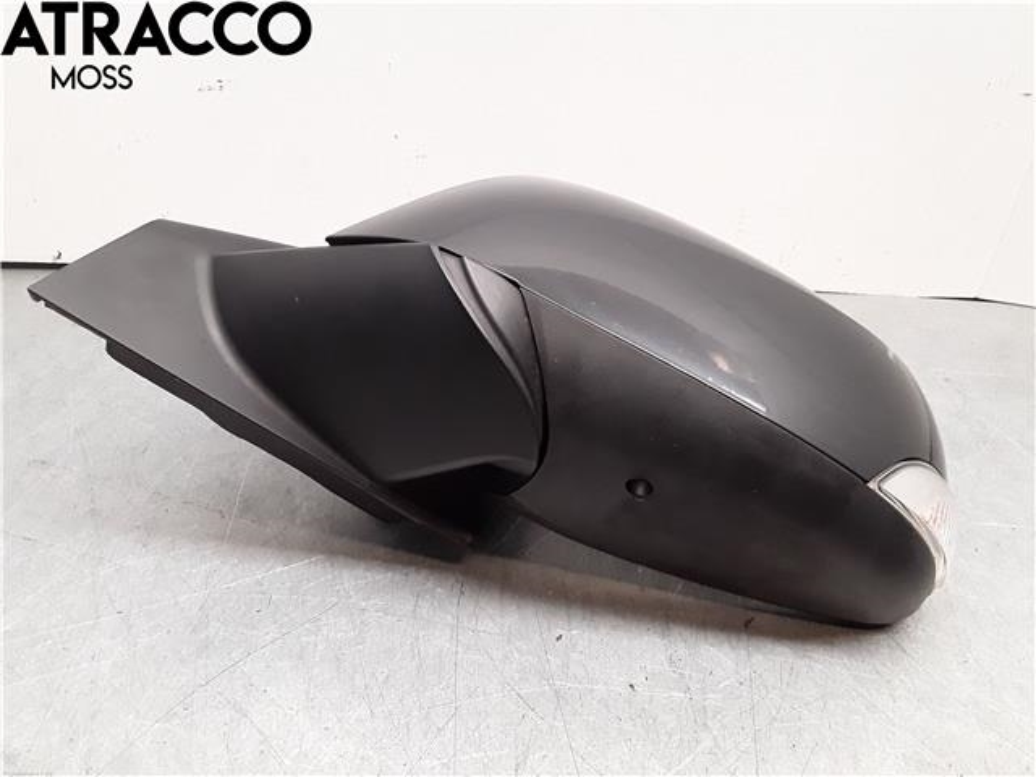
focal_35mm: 28
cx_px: 518
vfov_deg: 49.7
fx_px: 838
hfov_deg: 63.4
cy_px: 388
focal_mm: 2.91
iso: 100
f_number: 1.9
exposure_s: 1/100
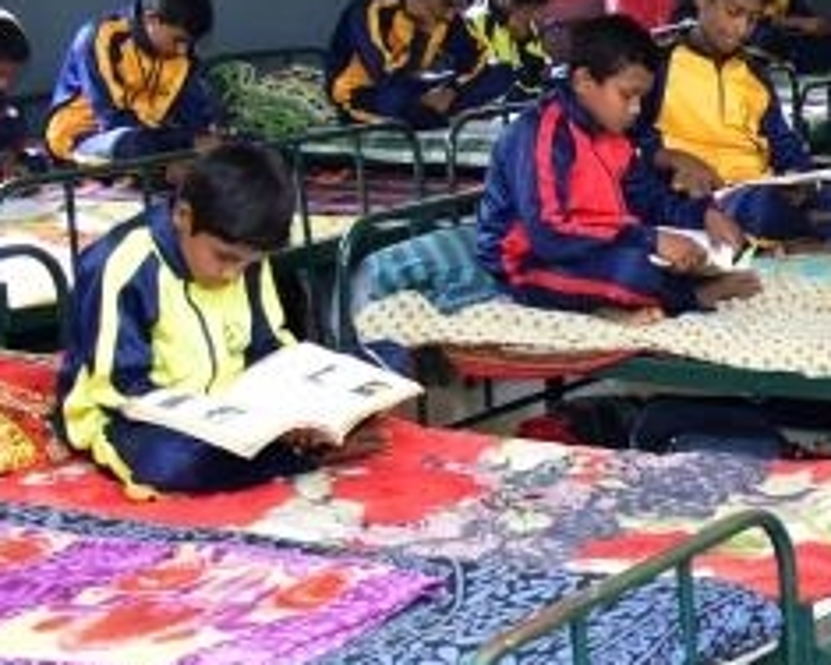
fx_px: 2410
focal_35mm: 98
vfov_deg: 15.6
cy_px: 539
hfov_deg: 17.5
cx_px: 1269
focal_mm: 24
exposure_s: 1/125
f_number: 4
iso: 800
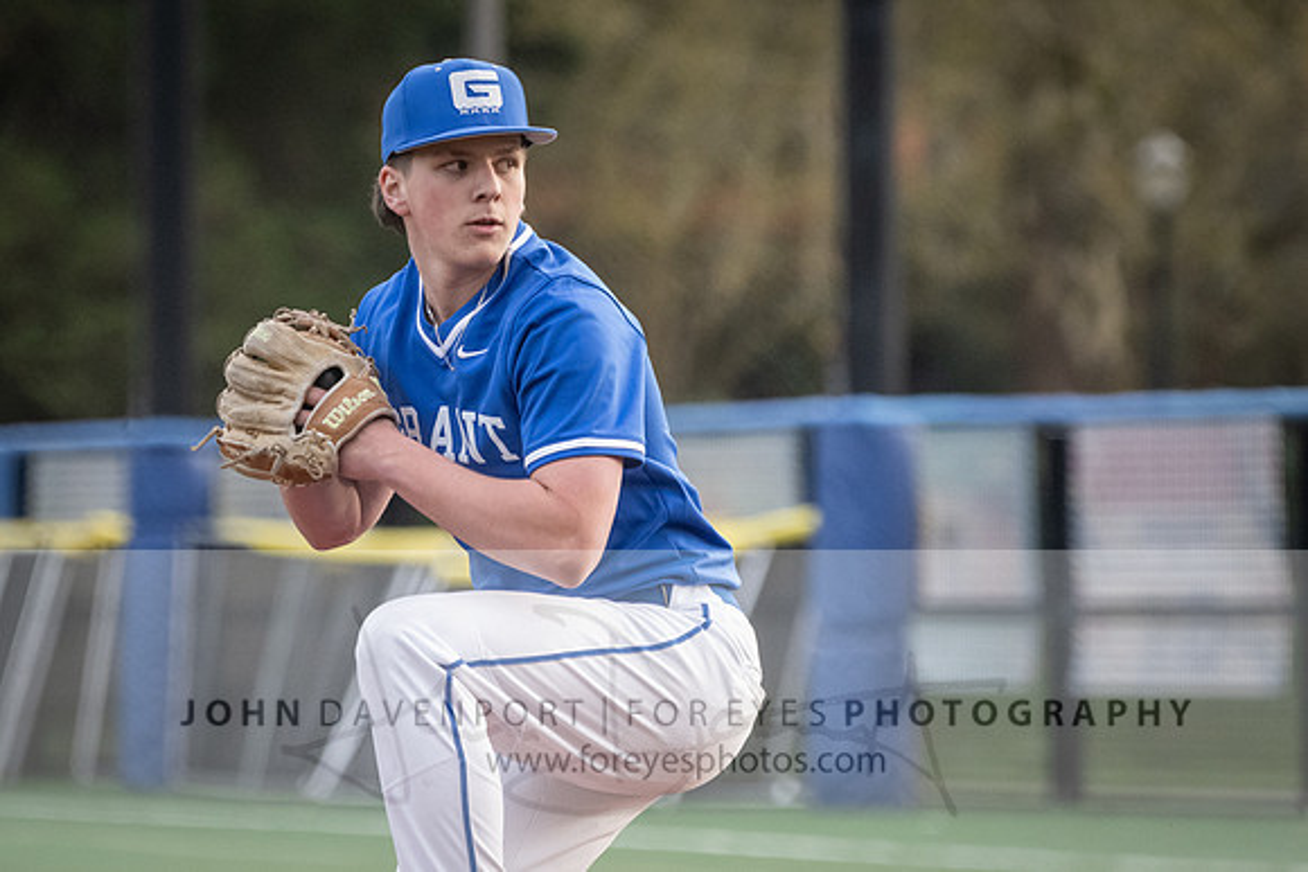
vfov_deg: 3.1
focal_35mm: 446
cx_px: 702
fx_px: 16212
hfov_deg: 4.6
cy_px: 353
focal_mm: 300
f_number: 5.6
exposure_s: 1/1600
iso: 4500
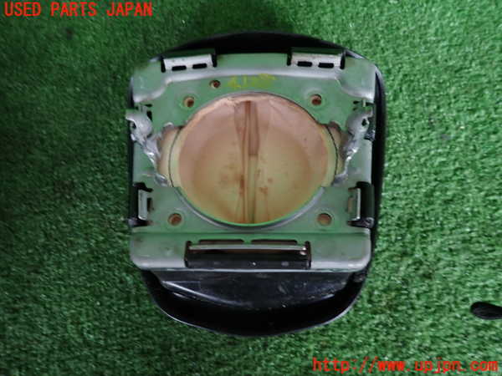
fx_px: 363
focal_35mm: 25
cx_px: 251
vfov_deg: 54.9
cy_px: 188
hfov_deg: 69.4
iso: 200
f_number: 2
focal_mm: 4.5
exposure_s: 1/40
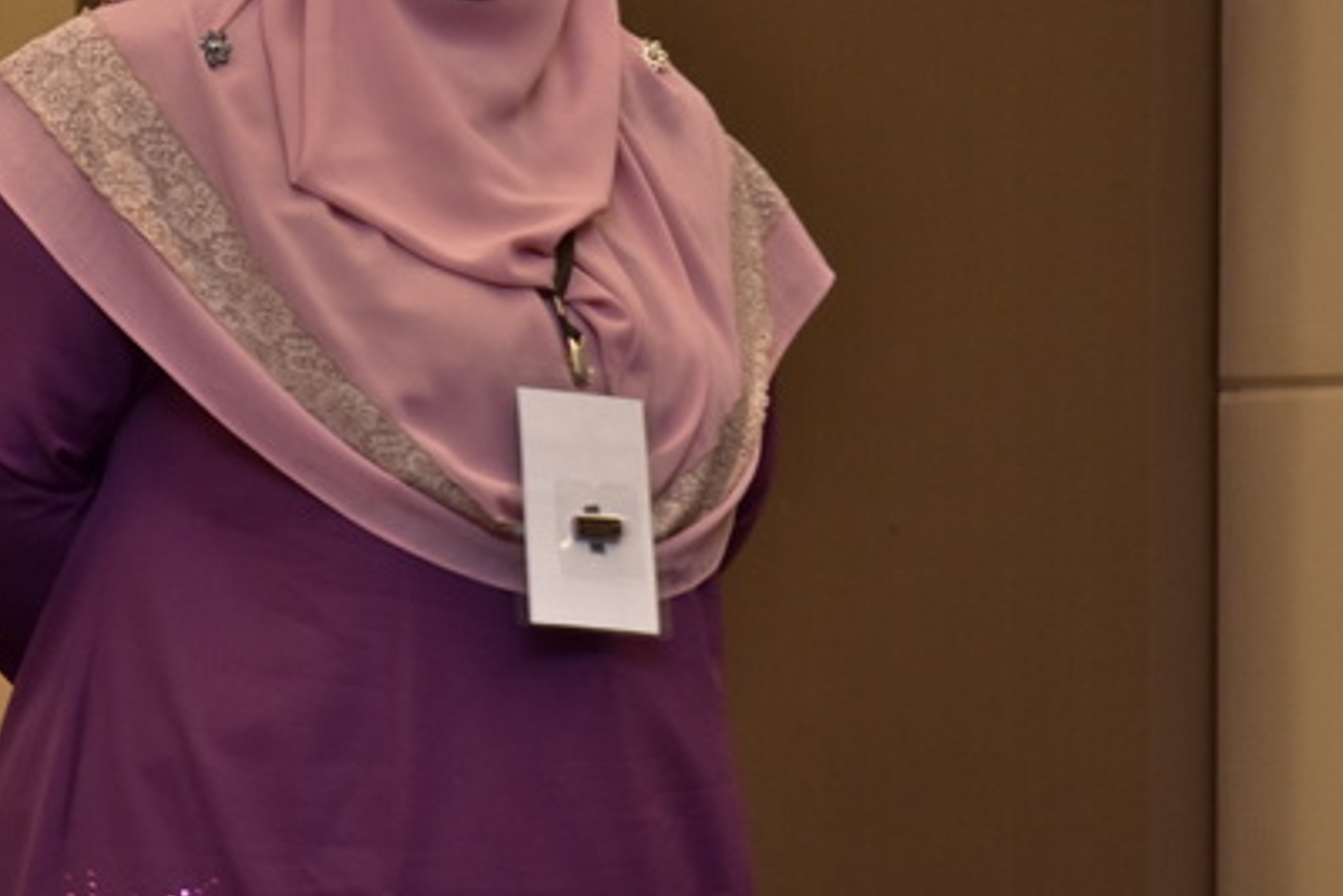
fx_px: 11755
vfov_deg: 4.4
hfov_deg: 6.5
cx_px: 436
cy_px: 208
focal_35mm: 315
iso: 1000
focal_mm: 105
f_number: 6.3
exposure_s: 1/50
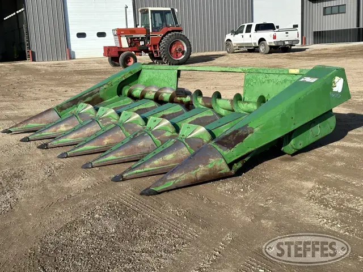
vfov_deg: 30.3
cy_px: 136
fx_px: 503
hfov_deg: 39.7
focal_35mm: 48
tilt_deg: -11.4
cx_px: 182
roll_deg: +3.2
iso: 64
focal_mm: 6.86
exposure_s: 1/2532
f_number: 1.78
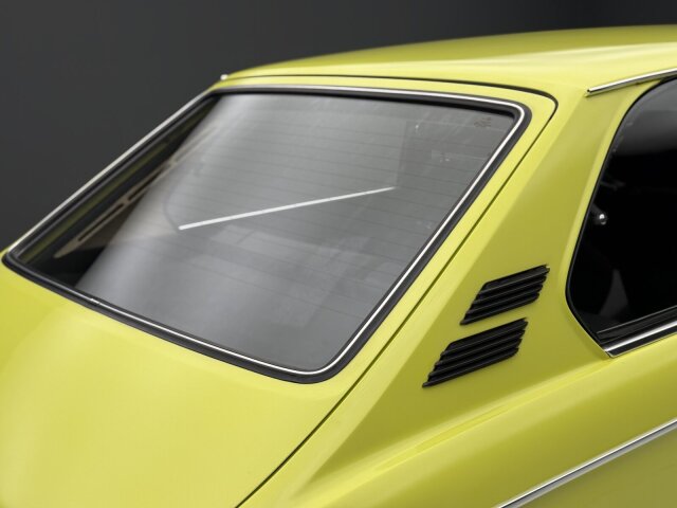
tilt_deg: -14.2
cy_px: 254
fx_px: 939
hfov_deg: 39.7
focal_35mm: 48
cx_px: 338
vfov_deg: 30.3
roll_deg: +3.0
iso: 64
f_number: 1.78
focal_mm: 6.76
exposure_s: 1/99
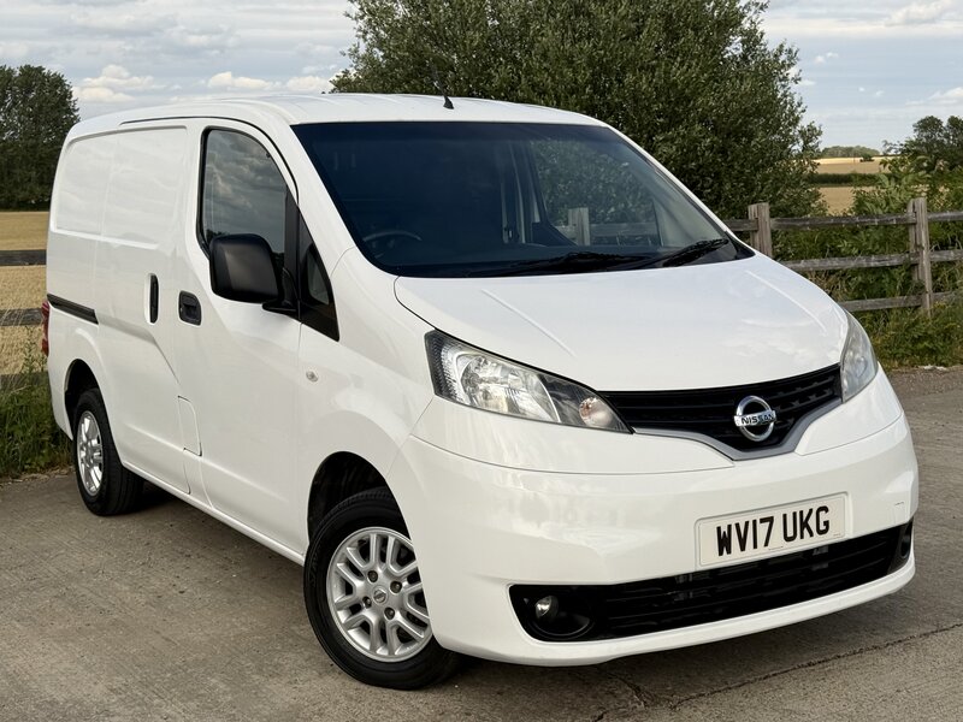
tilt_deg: -7.3
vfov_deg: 30.3
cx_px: 482
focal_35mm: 48
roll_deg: -1.5
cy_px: 361
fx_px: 1335
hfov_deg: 39.7
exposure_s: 1/6024
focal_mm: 6.76
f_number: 1.78
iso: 64
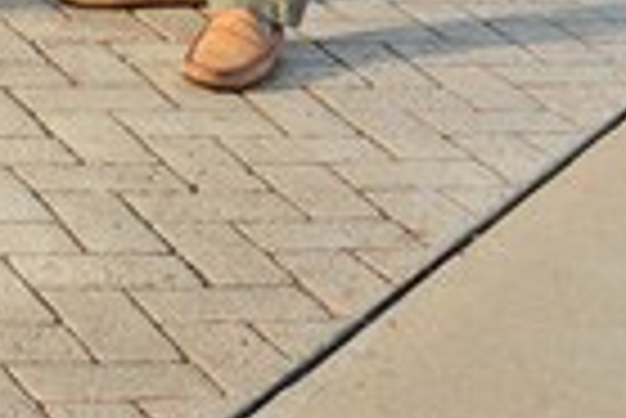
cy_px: -555
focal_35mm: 198
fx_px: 3444
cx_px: -608
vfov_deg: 6.6
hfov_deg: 9.7
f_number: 4
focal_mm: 23
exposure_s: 1/250
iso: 100
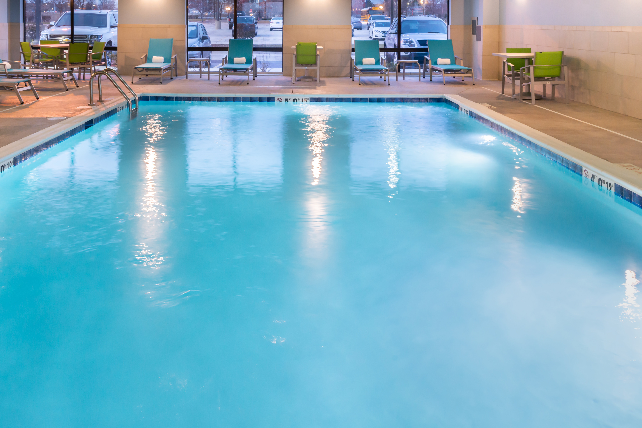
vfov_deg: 35.8
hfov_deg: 51.6
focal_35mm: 37
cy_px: 258
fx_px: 660
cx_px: 267
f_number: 11
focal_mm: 24
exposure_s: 1/2.5
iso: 640
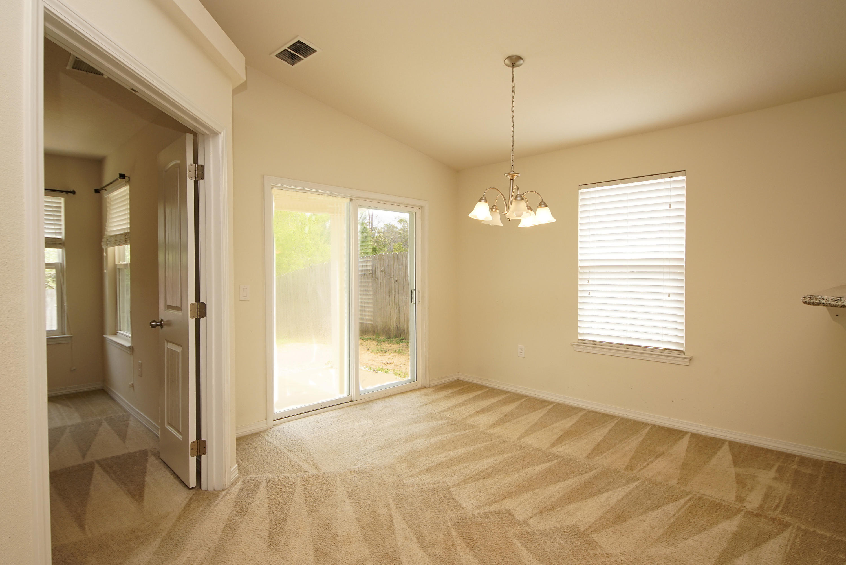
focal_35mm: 18
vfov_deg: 67.4
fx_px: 423
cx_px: 423
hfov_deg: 90.0
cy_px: 282
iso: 250
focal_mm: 12
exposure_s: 1/60
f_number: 4.5
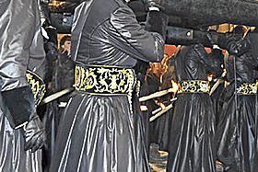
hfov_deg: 33.7
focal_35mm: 57
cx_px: 216
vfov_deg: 22.0
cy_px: -34
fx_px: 409
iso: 800
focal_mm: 18
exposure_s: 1/60
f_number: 7.1
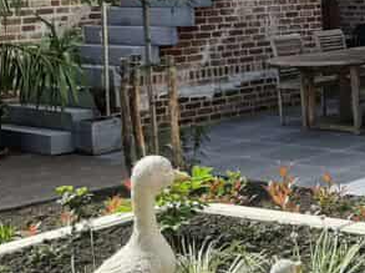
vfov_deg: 16.1
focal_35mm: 91
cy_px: 46
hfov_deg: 20.4
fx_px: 958
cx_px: 420
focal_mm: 3.9
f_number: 1.7
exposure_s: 1/1531
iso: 40
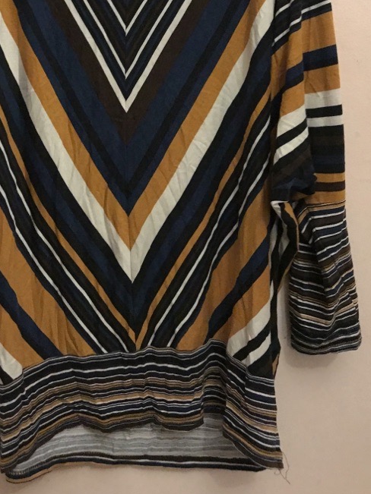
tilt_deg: -7.6
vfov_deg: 42.5
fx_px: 615
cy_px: 124
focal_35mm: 43
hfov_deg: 33.5
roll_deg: -0.2
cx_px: 151
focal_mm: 3.99
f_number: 1.8
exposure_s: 1/5
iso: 100
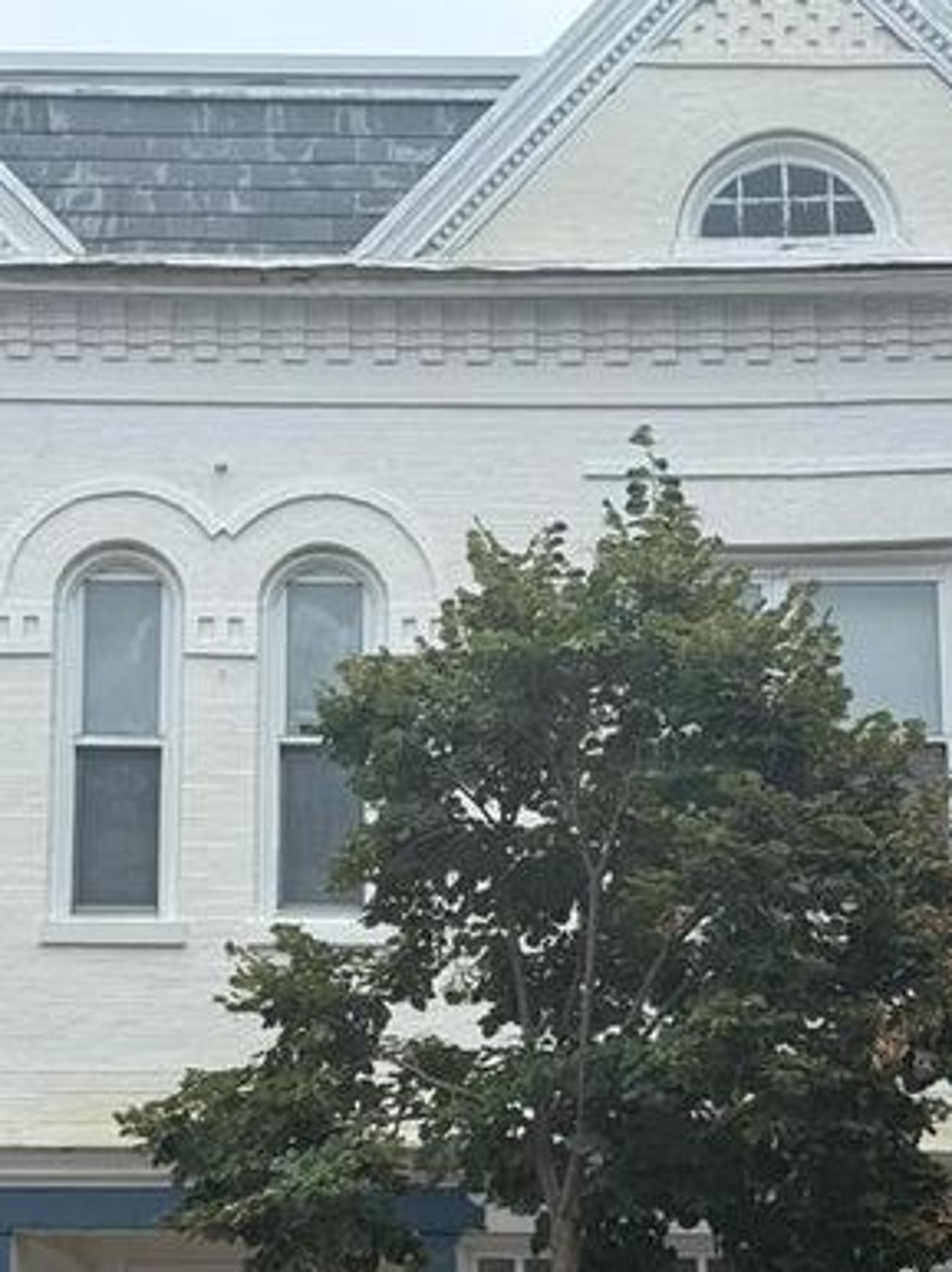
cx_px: 504
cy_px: 1083
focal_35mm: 83
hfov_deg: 17.8
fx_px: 3047
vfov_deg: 23.1
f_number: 1.78
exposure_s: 1/4098
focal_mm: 6.76
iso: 100
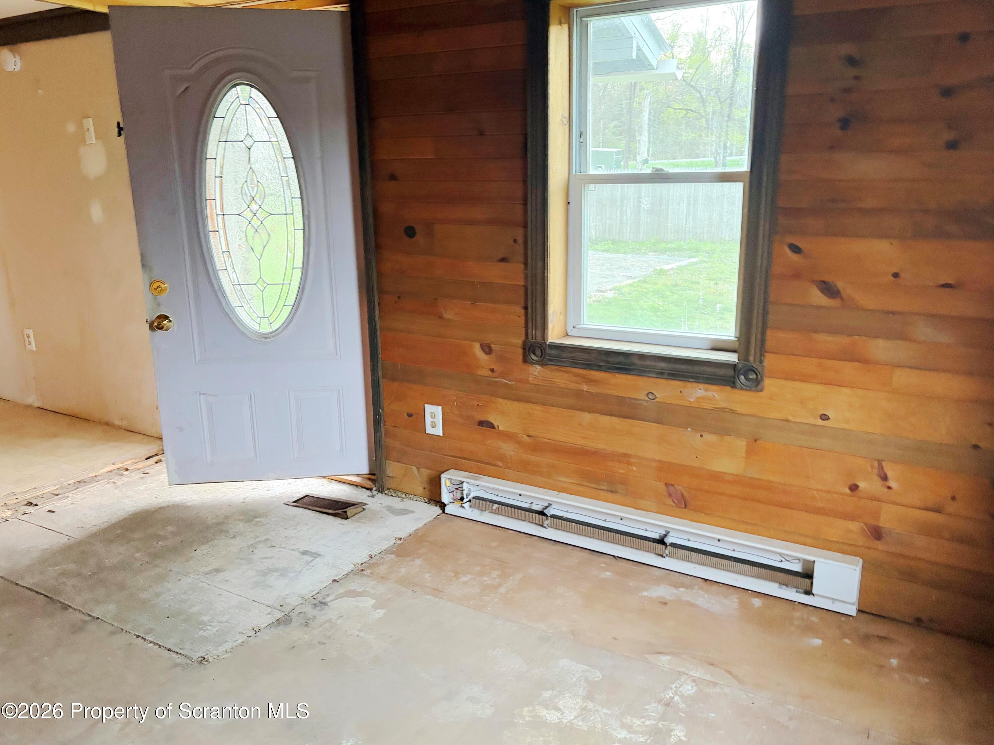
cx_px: 497
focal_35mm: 26
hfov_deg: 67.3
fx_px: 747
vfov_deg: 53.1
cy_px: 372
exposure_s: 1/40
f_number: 1.6
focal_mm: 5.96
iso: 640
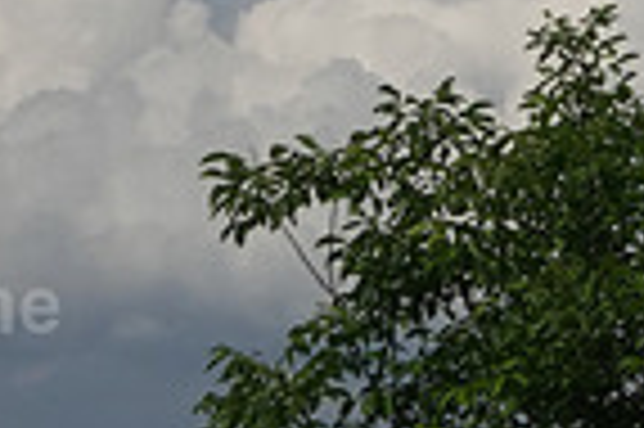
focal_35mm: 308
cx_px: 1572
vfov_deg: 4.3
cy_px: -786
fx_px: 5503
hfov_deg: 6.4
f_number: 4.5
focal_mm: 15.73
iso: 100
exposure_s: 1/1000
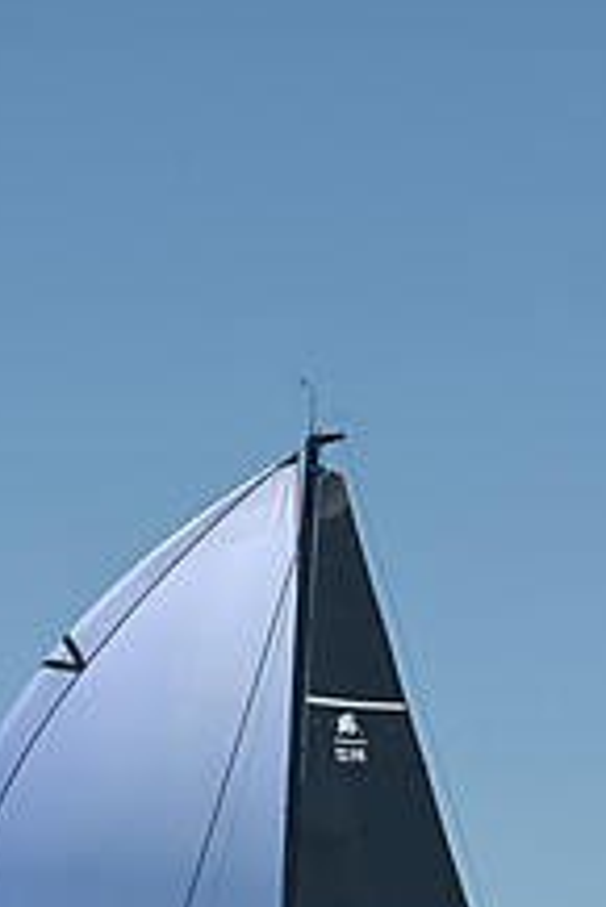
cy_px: 694
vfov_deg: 11.0
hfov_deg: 7.3
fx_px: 4714
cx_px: 40
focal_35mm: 187
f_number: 8
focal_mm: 70
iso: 320
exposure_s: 1/1000
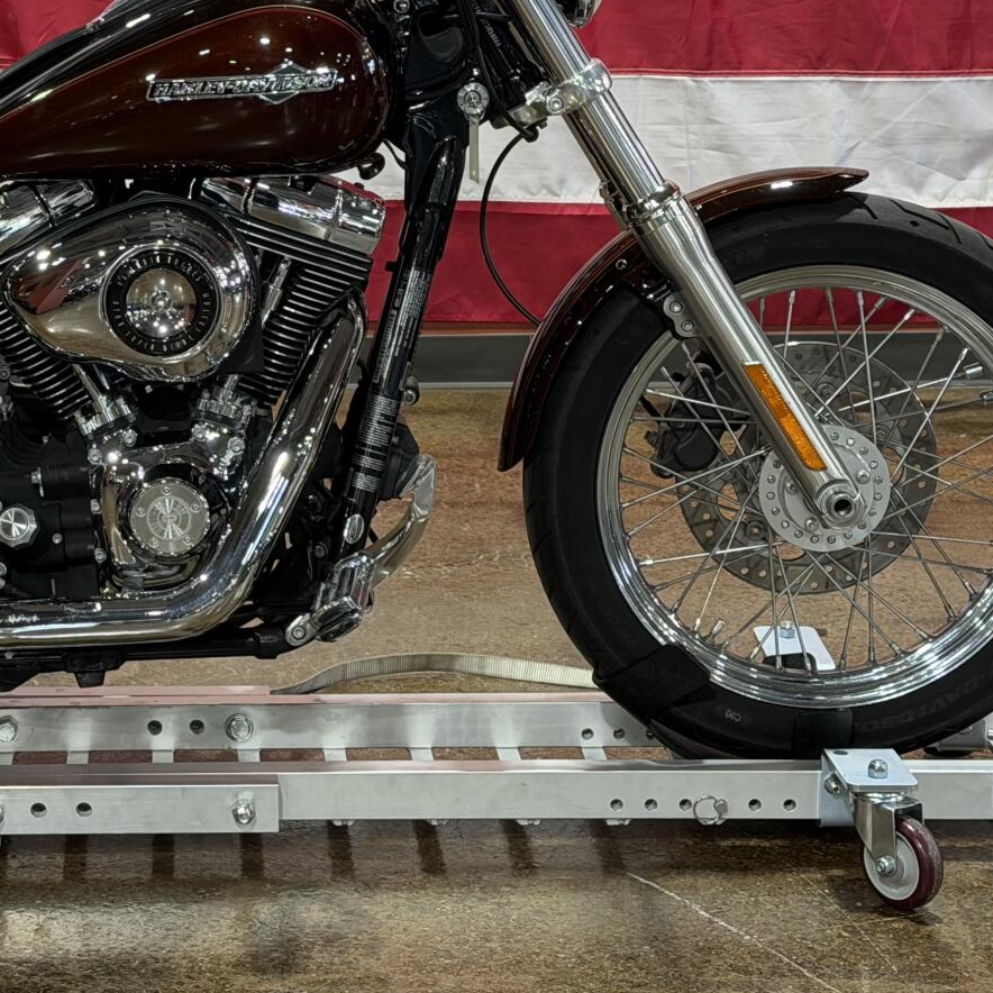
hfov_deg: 17.9
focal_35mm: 96
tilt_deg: -12.3
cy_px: 291
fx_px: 3116
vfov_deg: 18.0
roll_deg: +0.8
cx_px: 118
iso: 64
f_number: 1.78
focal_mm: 6.76
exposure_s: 1/60
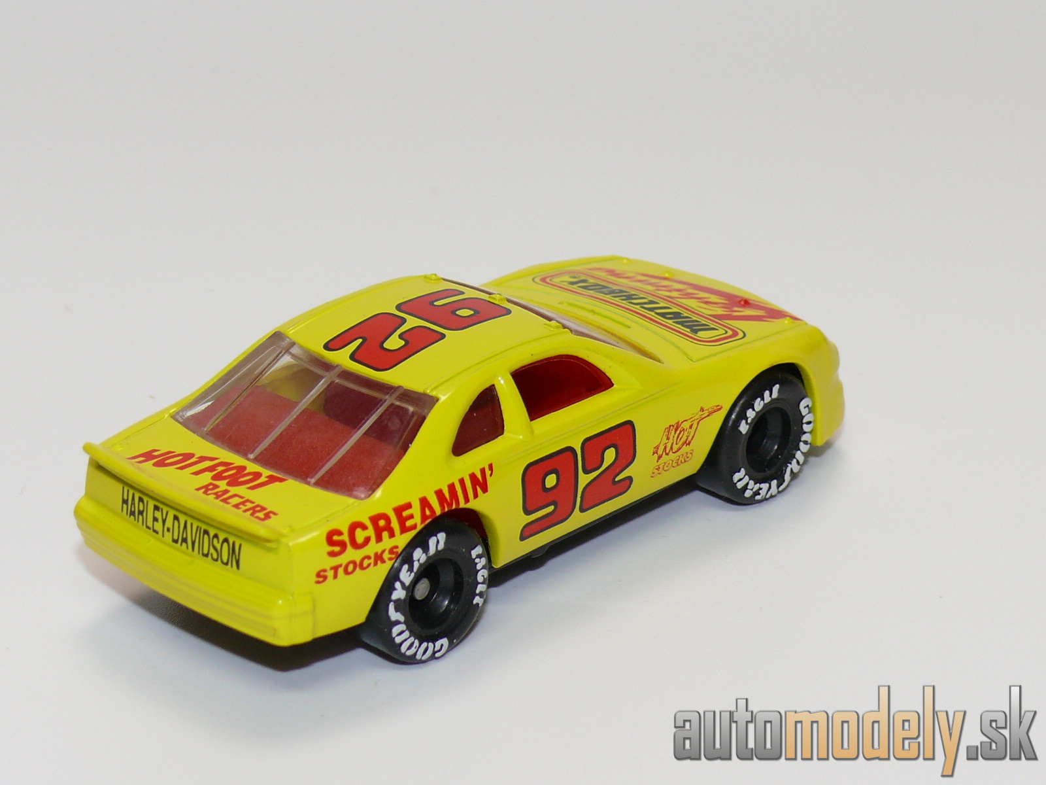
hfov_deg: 18.2
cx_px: 523
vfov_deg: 13.7
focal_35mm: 108
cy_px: 392
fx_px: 3263
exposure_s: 1/30
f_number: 4
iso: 100
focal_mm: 13.8
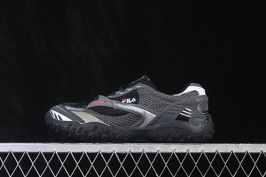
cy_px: 88
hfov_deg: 27.0
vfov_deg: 18.2
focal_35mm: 75
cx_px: 133
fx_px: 554
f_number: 6.3
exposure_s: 1/60
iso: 160
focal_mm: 50
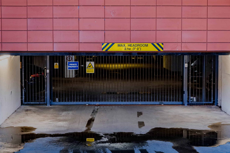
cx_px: 115
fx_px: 486
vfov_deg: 17.9
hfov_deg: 26.6
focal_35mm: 76
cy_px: 76
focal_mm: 50.5
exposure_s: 1/60
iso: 2000
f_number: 4
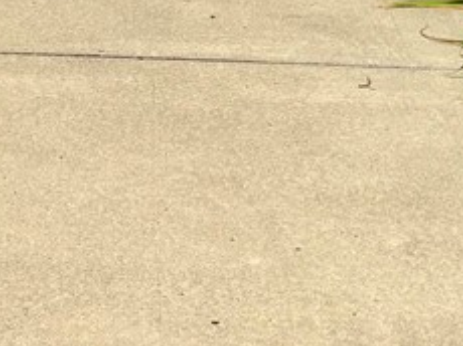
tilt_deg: -4.3
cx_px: -89
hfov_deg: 16.3
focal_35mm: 116
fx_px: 1550
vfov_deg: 11.5
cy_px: -340
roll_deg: +2.0
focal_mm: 5.96
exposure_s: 1/1984
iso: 50
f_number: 1.6
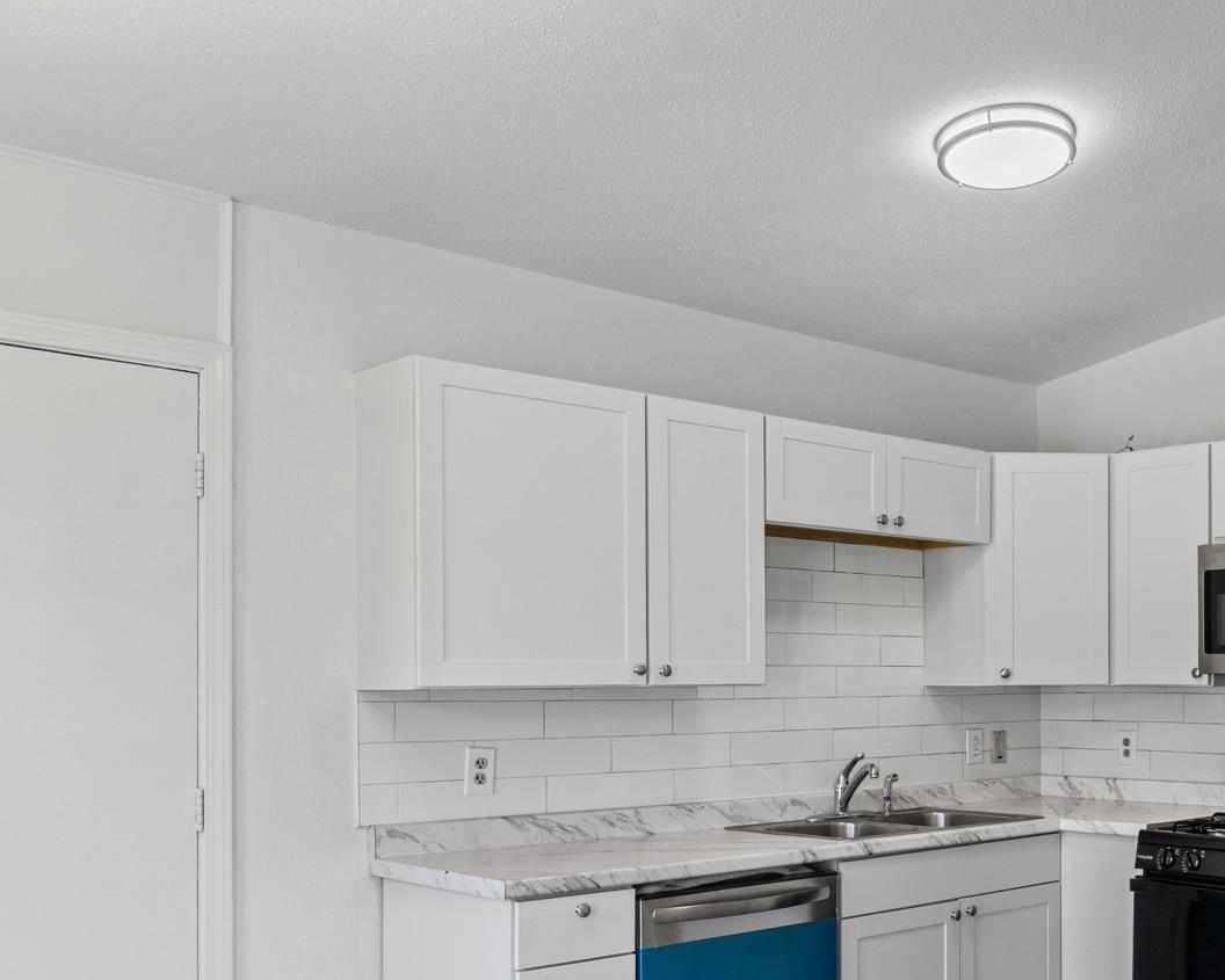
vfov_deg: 36.7
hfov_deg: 42.4
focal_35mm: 40
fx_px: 1450
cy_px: 696
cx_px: 1079
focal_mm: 12
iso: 250
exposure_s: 1/6
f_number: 9
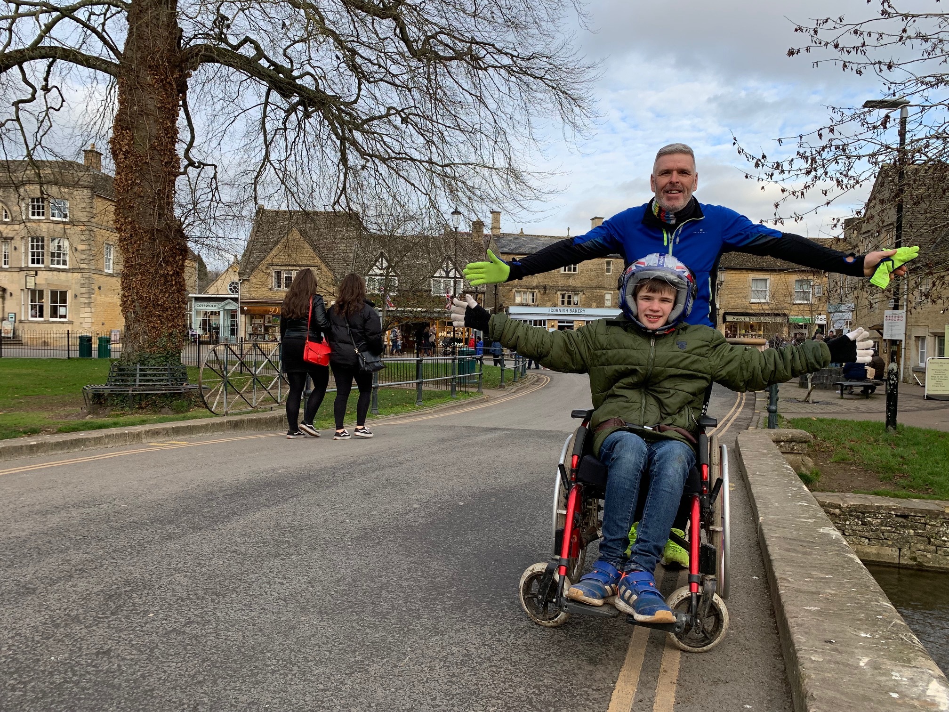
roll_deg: -0.9
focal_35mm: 26
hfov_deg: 67.3
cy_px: 356
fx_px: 713
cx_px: 474
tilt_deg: -1.9
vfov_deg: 53.1
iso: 25
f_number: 1.8
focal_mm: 4.25
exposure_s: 1/664
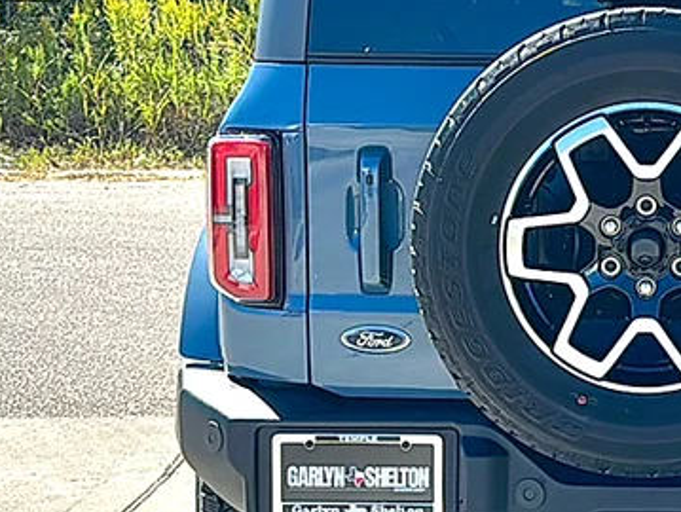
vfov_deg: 19.9
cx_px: 654
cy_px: 236
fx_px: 1457
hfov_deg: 25.2
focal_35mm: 74
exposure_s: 1/2481
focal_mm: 6.86
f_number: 1.78
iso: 80
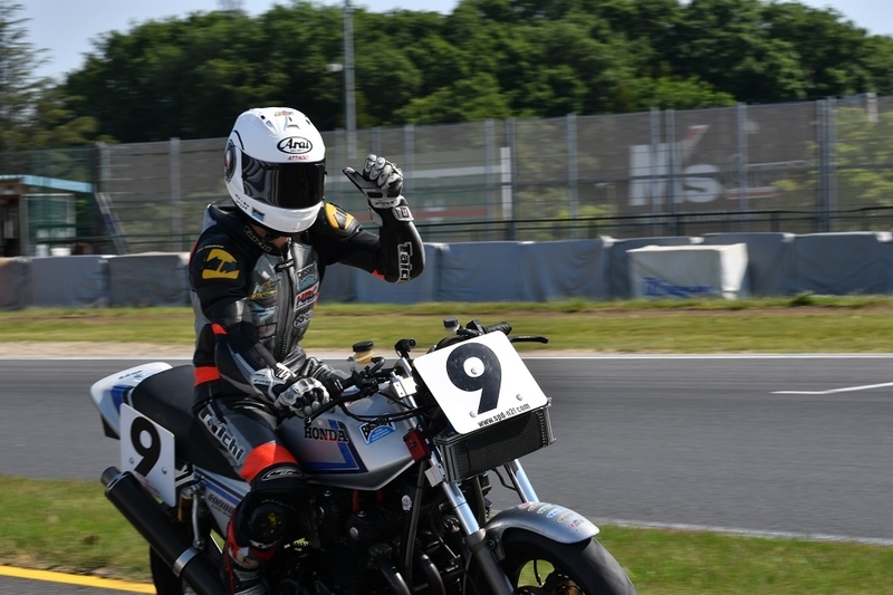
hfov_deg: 19.5
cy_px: 298
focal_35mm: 105
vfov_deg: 13.0
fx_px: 2604
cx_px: 446
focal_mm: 70
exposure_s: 1/400
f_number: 11
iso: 200
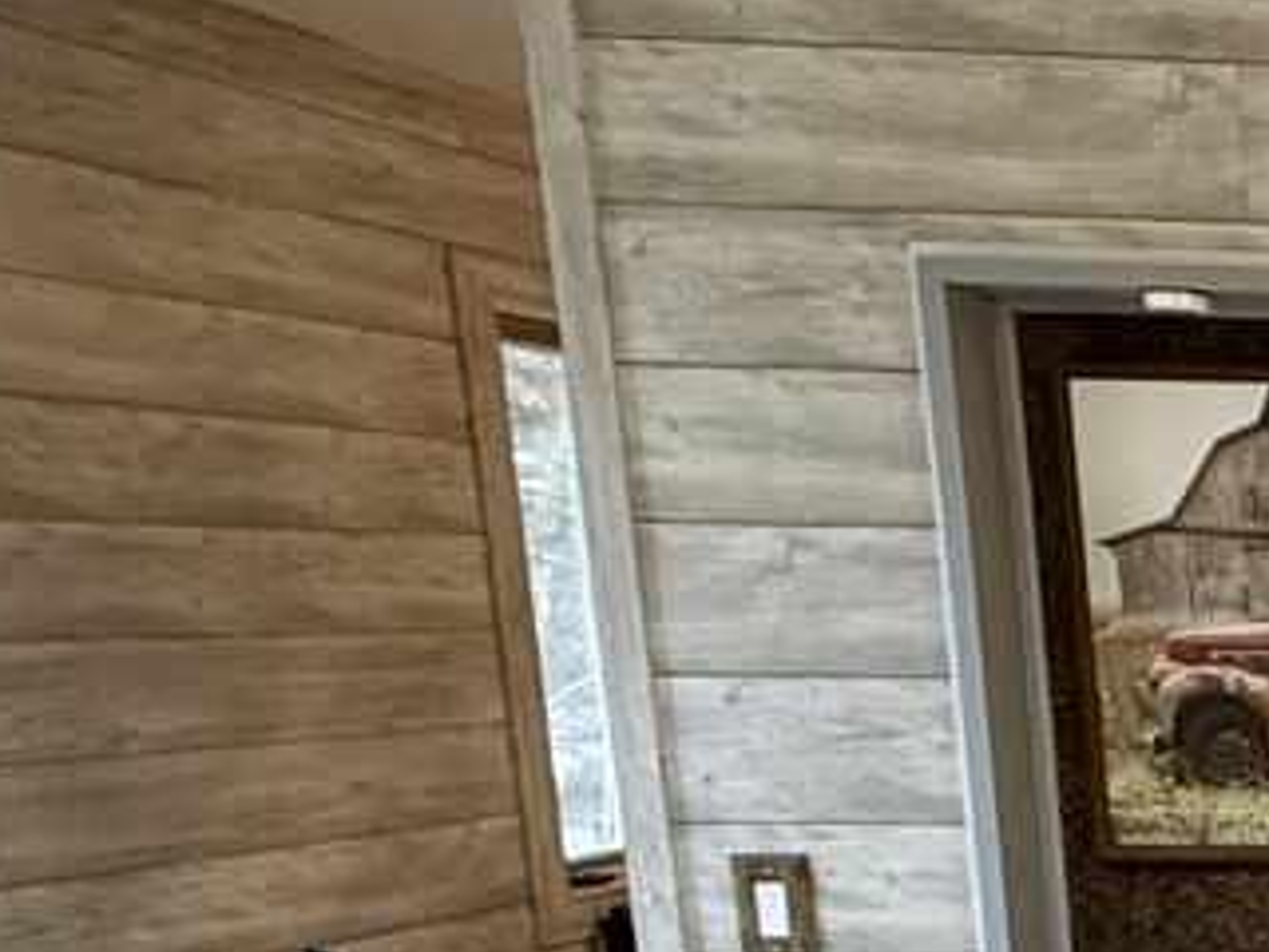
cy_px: 972
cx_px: 2233
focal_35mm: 56
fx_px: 2053
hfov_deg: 22.3
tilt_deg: -10.6
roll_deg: -1.0
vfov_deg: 24.8
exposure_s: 1/60
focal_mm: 2.22
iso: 400
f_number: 2.2
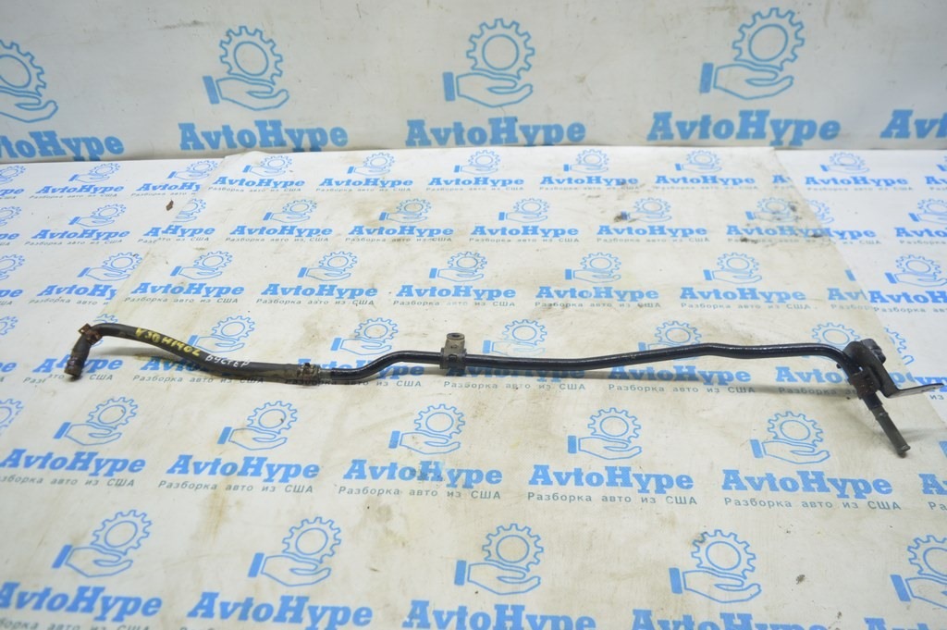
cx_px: 474
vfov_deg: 47.9
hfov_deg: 67.4
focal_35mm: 27
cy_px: 315
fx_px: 710
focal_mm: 18
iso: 400
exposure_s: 1/40
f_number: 3.5
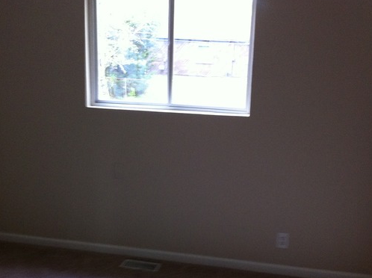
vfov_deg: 32.1
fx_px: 483
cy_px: 148
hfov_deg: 42.1
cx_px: 190
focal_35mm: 45
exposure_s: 1/15
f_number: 2.8
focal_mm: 3.85
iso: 200
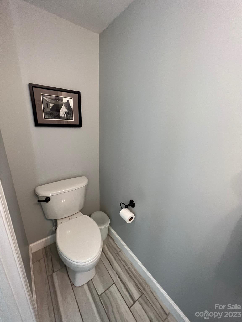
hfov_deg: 89.9
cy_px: 161
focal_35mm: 13
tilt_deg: -18.7
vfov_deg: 106.2
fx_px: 121
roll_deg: -1.4
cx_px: 121
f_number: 1.8
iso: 500
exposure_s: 1/60
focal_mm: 1.57
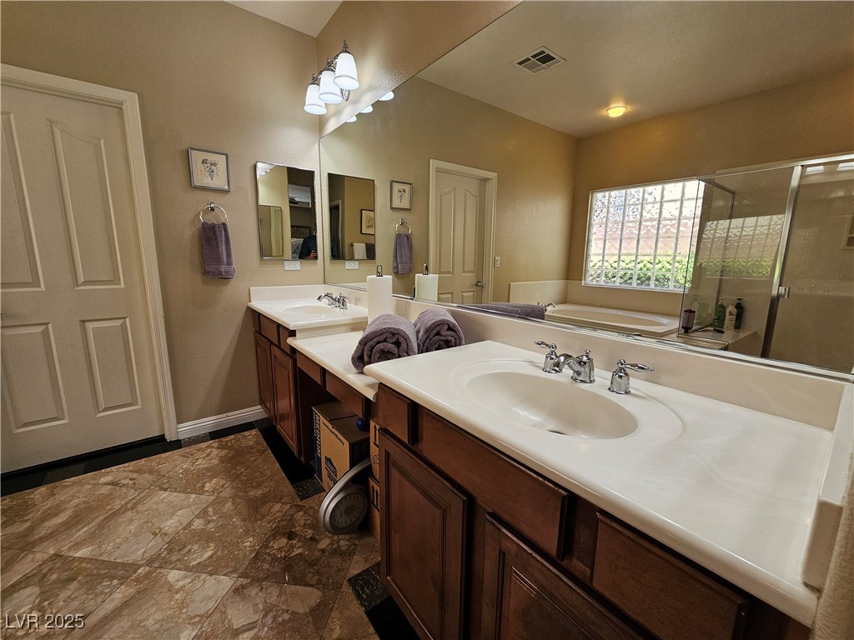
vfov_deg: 89.9
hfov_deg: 106.2
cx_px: 427
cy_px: 320
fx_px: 321
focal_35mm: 13
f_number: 2.2
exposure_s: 1/120
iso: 80
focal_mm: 2.2
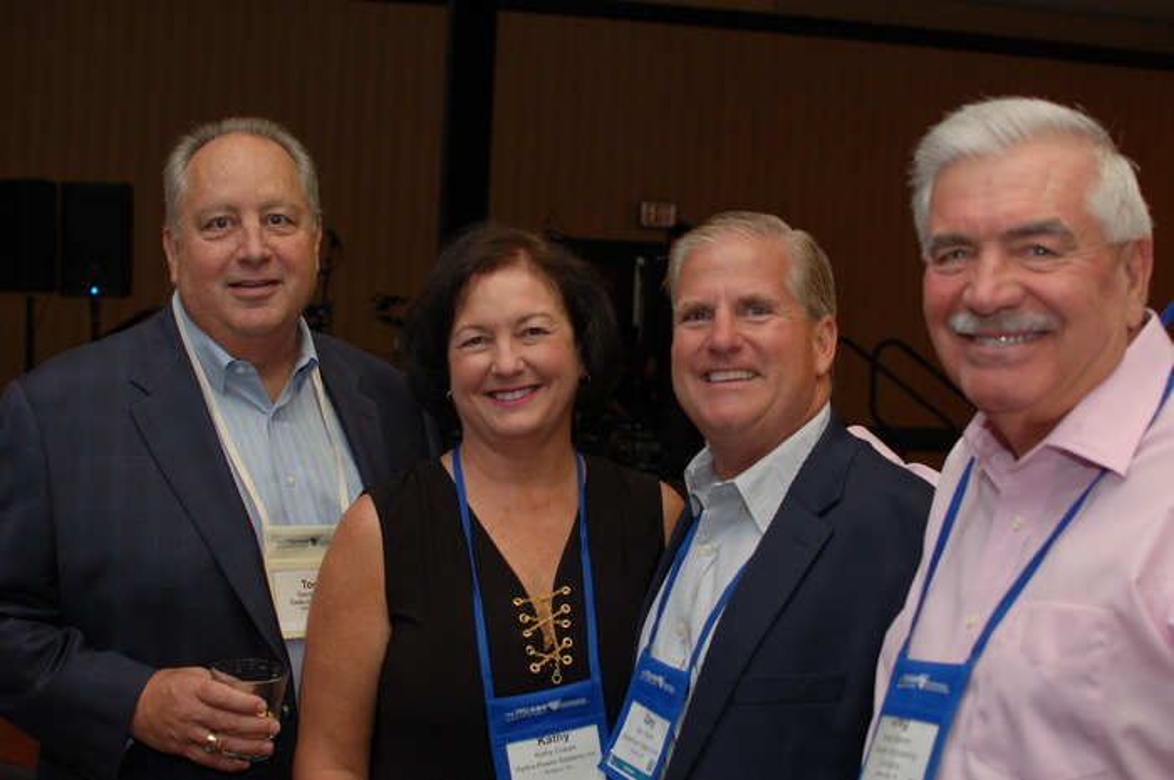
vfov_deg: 25.7
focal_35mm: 52
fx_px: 1710
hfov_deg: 37.9
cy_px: 390
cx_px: 587
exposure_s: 1/60
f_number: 4
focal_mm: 35
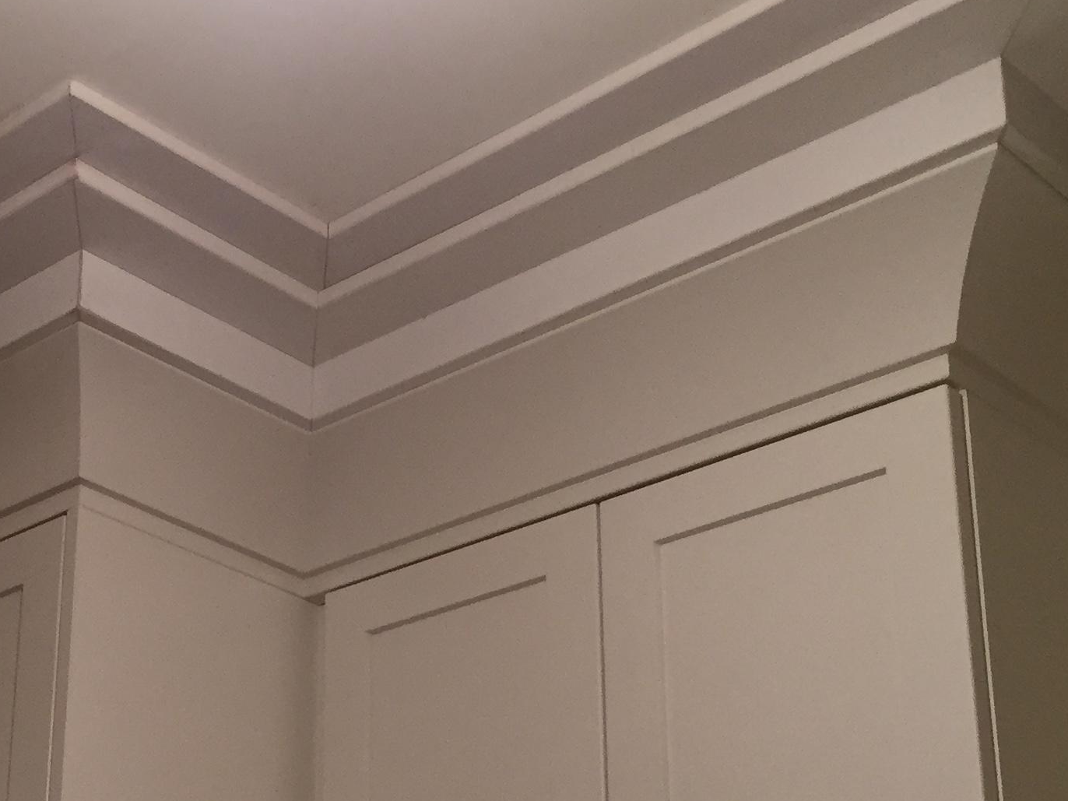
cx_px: 92
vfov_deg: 20.8
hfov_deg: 27.1
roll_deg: -2.7
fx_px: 2129
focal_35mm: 69
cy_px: 731
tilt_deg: +20.6
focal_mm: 4.15
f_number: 2.2
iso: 100
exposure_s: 1/30
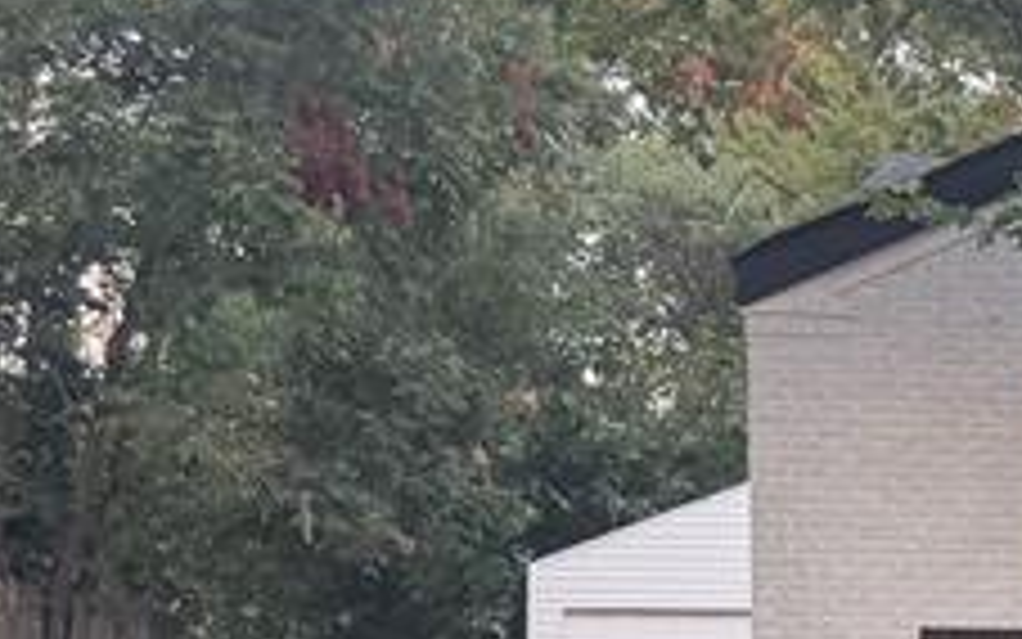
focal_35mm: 115
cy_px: 801
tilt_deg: +0.3
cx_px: 1940
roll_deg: -0.1
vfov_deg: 11.1
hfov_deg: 15.2
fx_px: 3204
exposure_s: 1/133
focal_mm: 6.76
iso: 200
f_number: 1.78
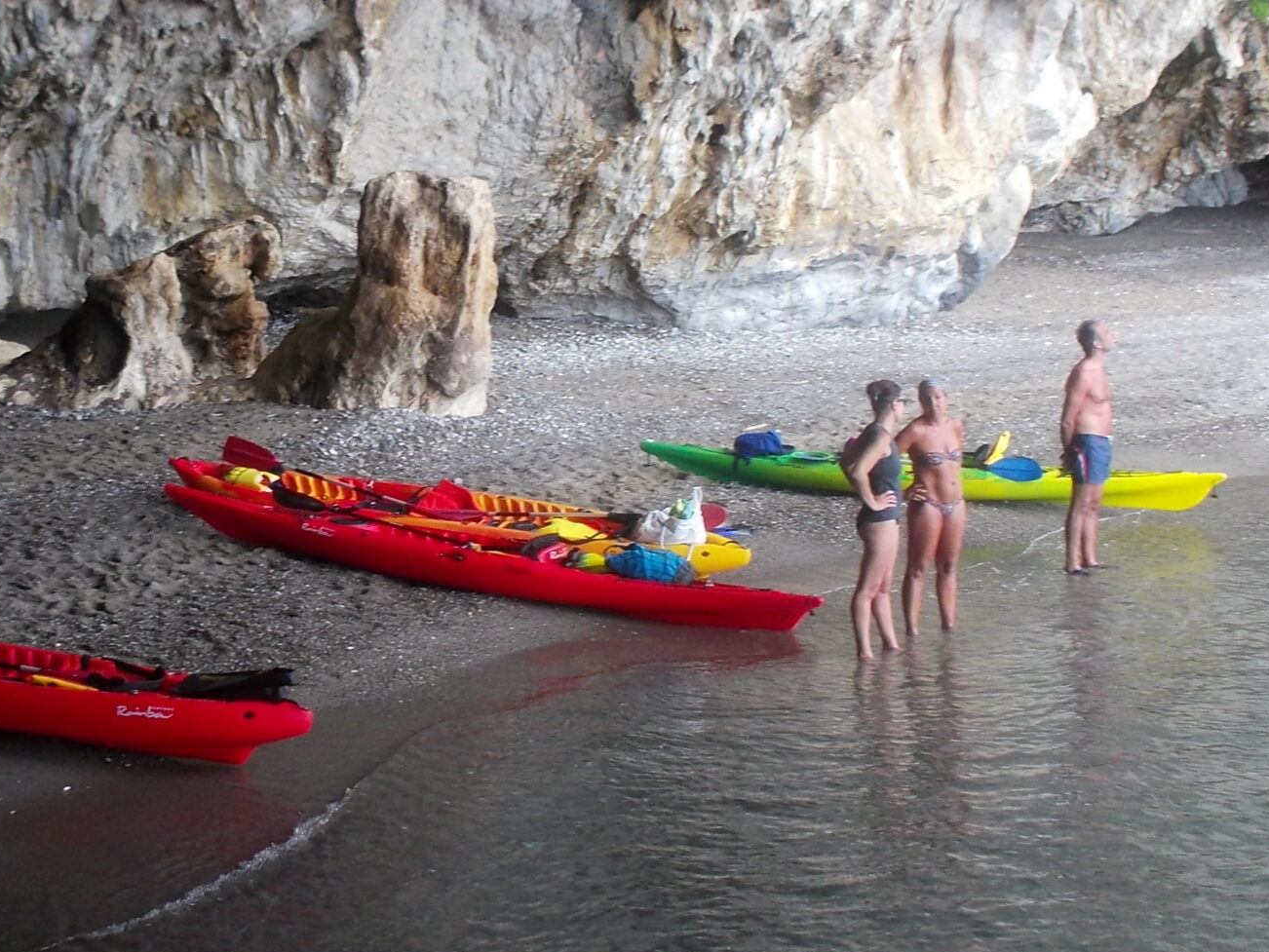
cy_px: 374
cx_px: 406
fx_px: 2090
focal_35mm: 57
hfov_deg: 33.4
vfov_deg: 25.6
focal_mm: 4.1
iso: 80
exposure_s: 1/50
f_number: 3.3
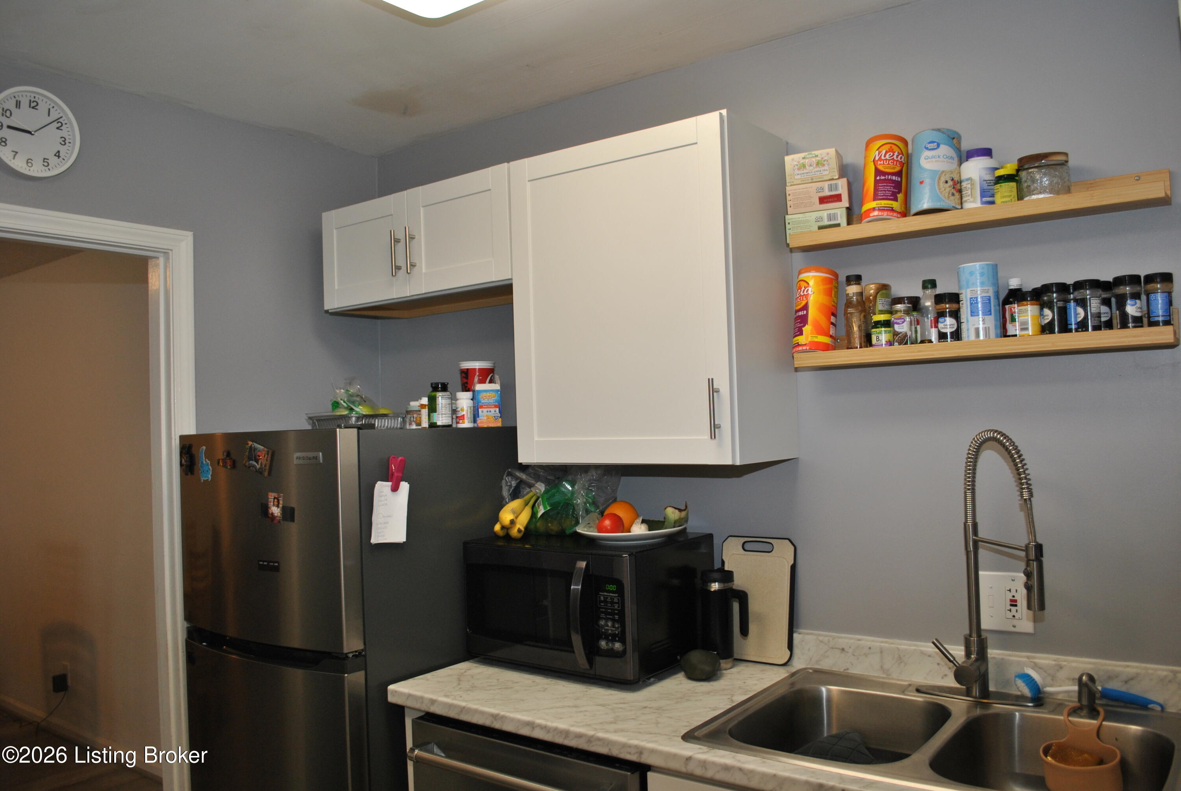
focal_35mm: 27
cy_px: 396
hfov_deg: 67.3
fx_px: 887
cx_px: 590
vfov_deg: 48.0
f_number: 4
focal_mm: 18
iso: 200
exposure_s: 1/60
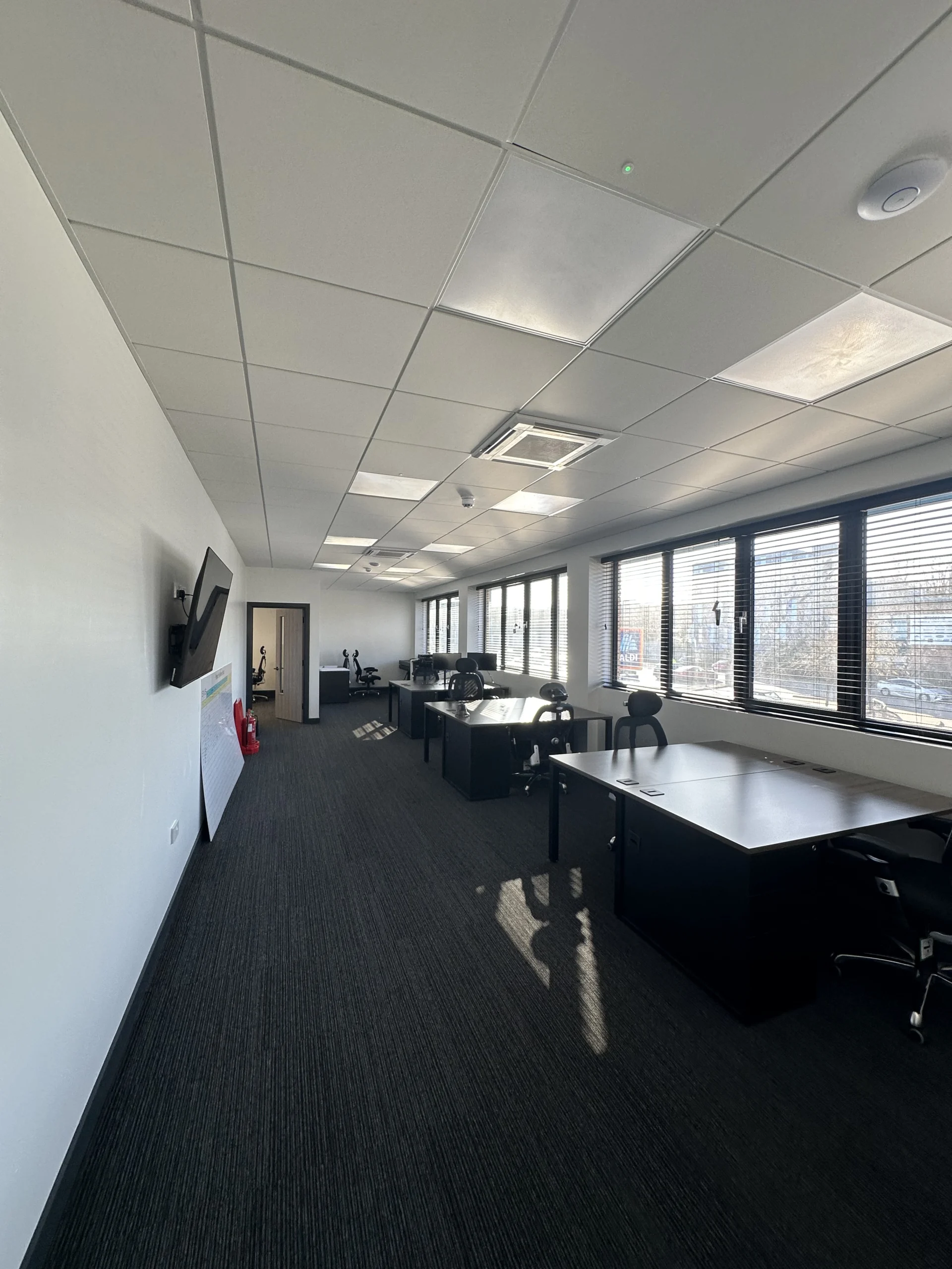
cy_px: 634
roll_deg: -1.1
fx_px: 513
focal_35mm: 14
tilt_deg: +0.7
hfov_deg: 85.7
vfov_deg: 102.1
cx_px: 476
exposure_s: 1/99
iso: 64
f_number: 2.2
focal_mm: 2.22
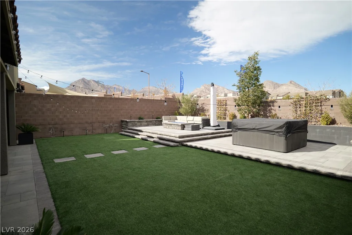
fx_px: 176
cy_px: 118
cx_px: 176
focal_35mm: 18
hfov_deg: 90.0
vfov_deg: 67.4
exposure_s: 1/160
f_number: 4.5
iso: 100
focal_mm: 18
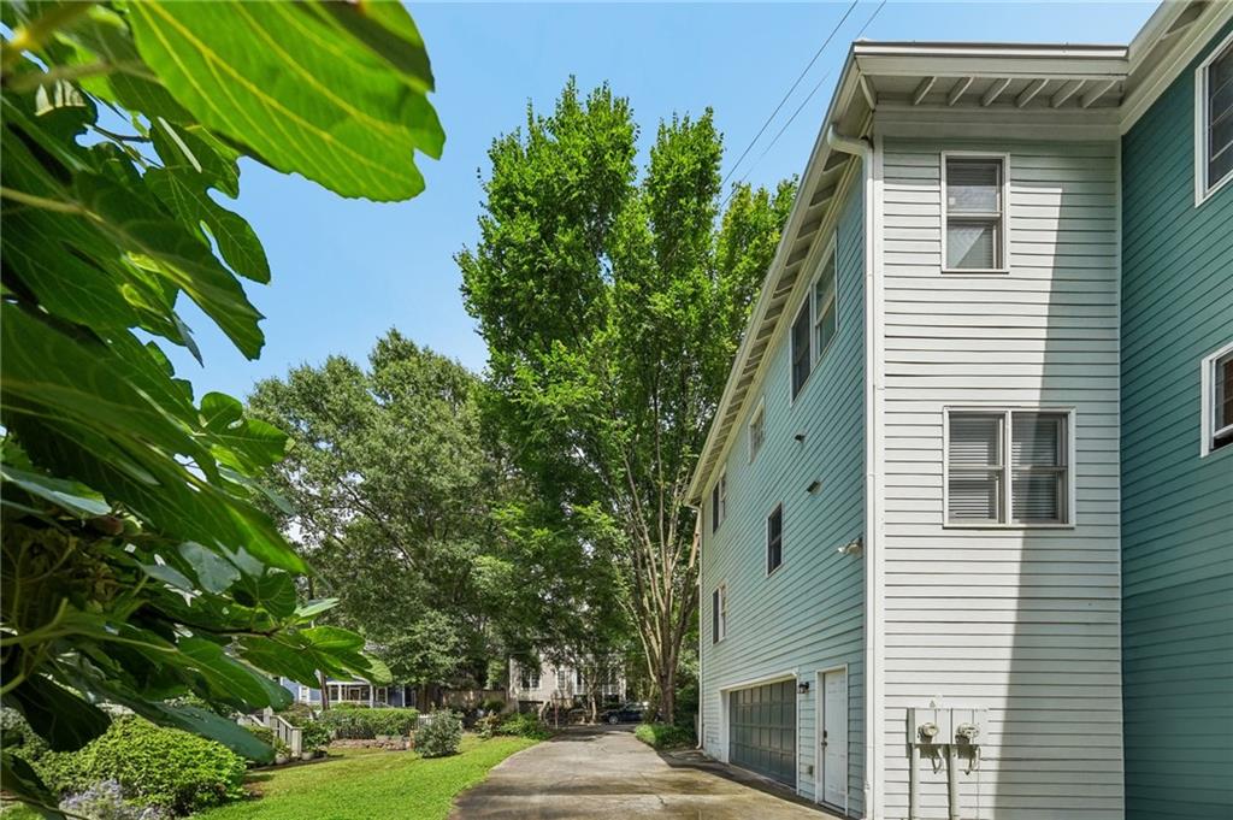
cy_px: 410
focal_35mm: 16
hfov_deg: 95.0
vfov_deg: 72.0
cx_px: 616
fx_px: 565
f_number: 8
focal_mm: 16.5
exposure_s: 1/1000
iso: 800
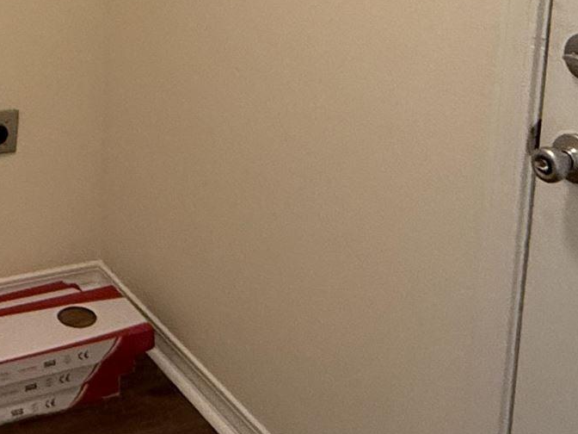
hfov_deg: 28.1
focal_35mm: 64
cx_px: -22
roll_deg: +1.3
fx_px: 1069
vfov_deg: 21.4
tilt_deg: -10.2
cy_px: -81
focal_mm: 2.22
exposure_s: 1/60
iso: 400
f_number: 2.2
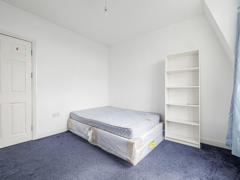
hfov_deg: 102.1
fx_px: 97
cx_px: 120
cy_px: 90
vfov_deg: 85.7
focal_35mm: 14
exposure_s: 1/60
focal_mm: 7
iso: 200
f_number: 4
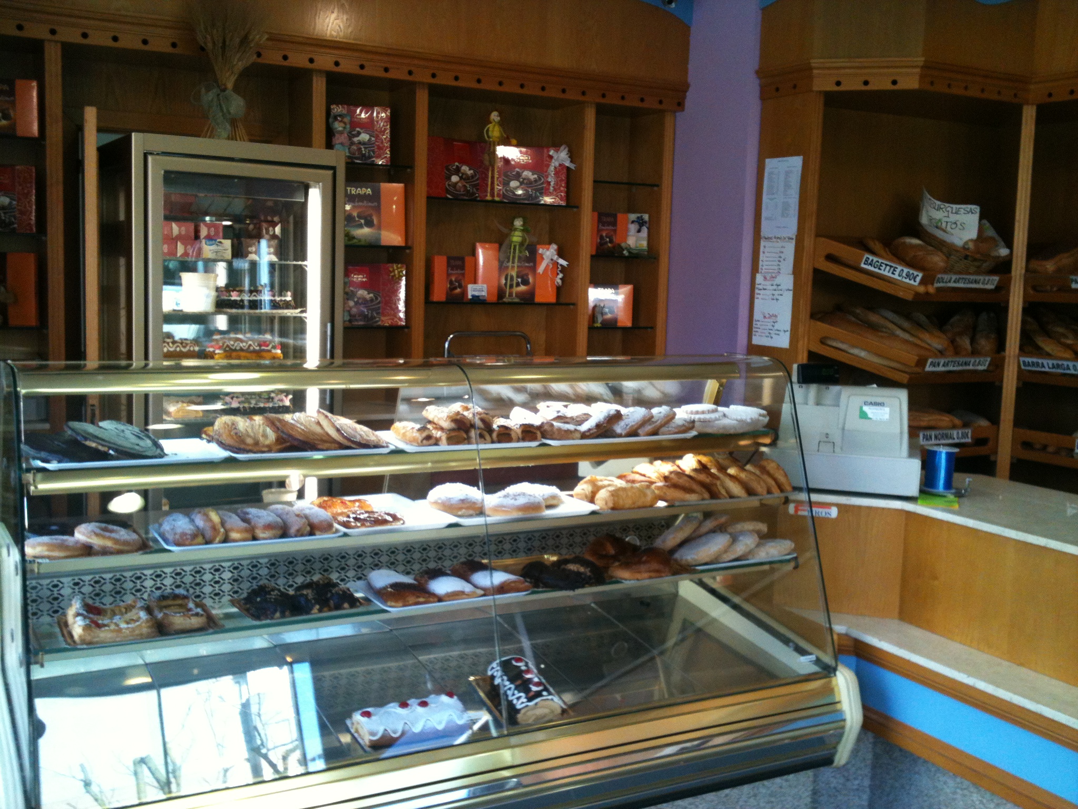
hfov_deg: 52.6
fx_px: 1090
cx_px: 539
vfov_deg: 40.7
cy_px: 404
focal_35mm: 35
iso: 100
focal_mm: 3.85
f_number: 2.8
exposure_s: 1/50
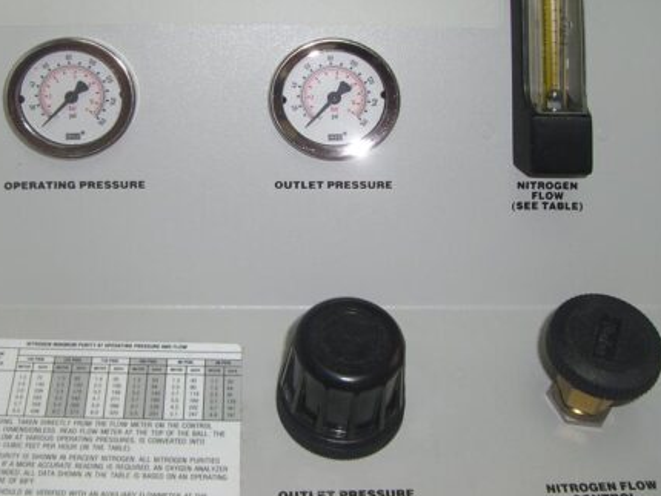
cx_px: 292
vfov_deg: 27.5
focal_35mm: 53
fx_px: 1013
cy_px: 220
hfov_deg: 36.1
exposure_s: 1/60
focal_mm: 6.2
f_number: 2.7
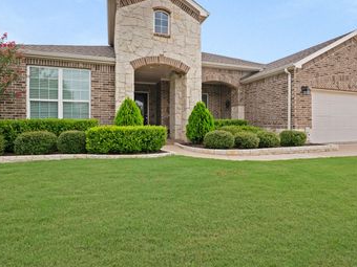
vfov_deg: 73.9
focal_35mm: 17
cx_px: 169
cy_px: 107
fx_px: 175
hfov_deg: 90.9
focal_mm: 12
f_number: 9
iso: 100
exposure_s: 1/80
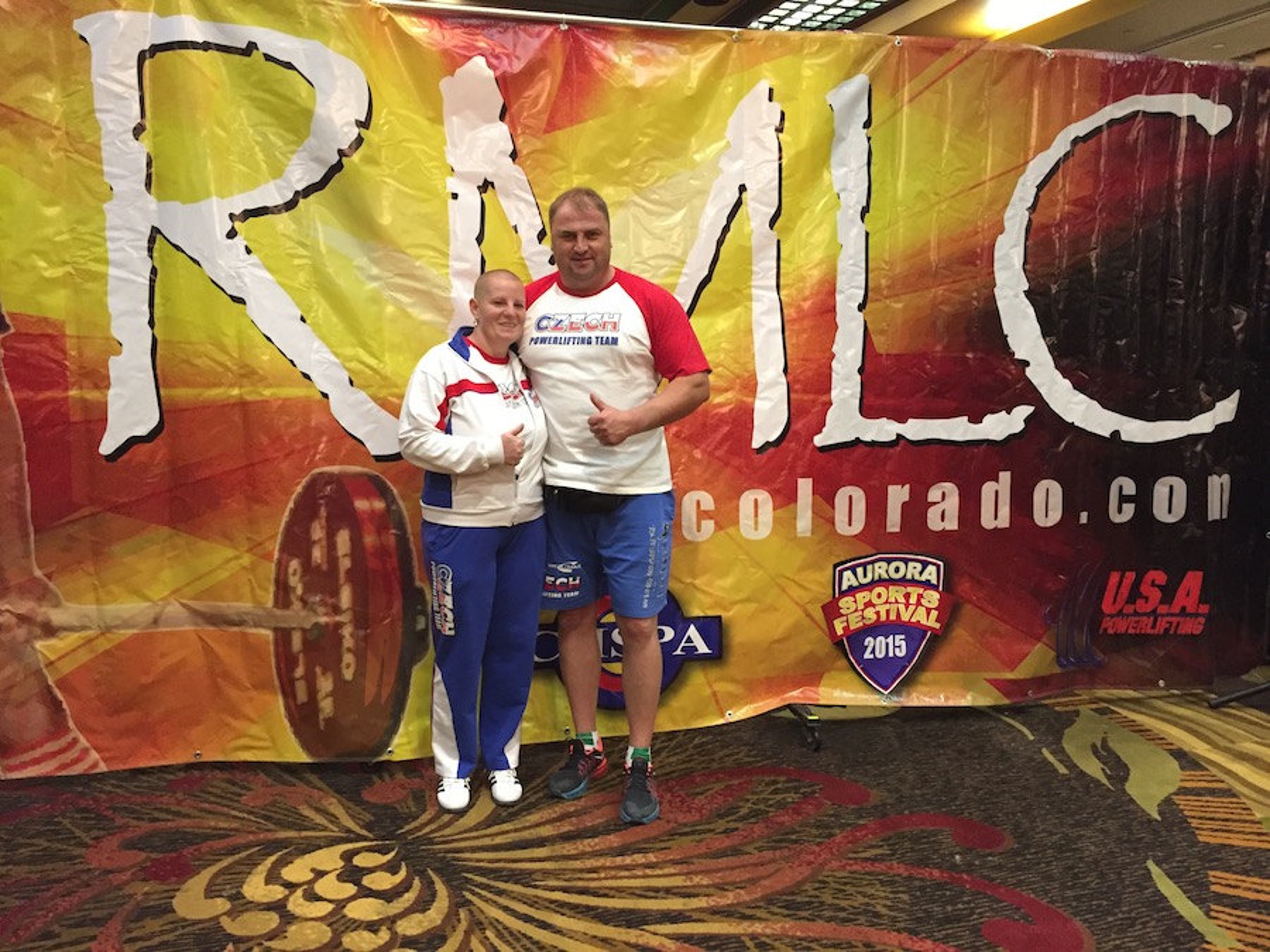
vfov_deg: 48.2
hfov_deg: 61.7
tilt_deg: -7.7
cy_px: 476
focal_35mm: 29
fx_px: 1064
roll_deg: -1.8
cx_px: 635
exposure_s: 1/15
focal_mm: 4.15
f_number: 2.2
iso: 320
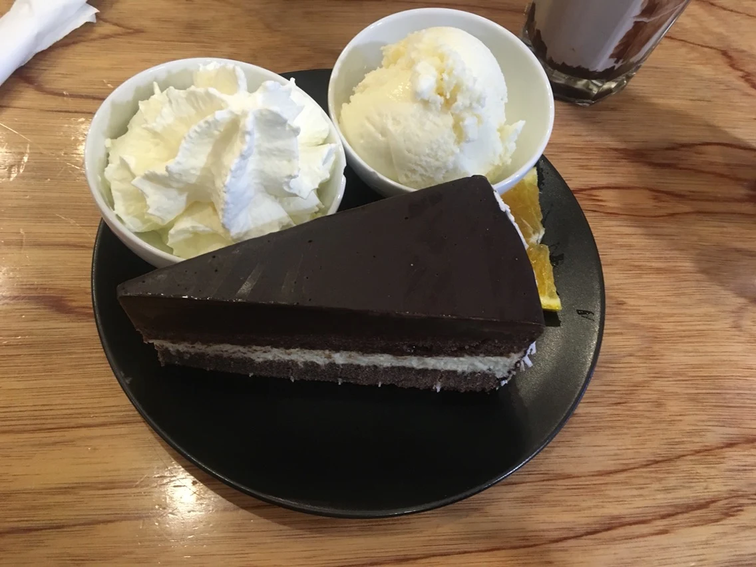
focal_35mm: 29
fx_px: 633
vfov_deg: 48.2
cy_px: 284
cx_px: 378
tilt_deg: -59.1
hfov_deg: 61.7
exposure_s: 1/33
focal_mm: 4.15
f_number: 2.2
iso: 200
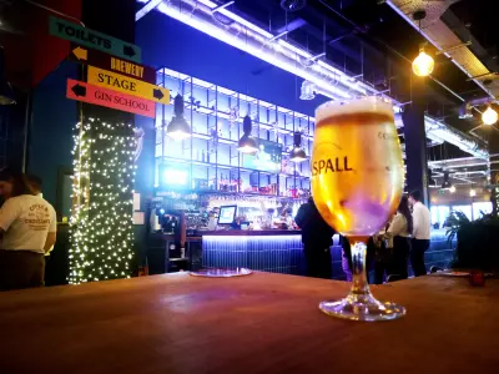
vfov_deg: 49.7
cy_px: 187
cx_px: 250
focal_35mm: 28
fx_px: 404
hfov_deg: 63.4
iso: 1510
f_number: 2
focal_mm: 3.54
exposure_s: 1/16.7
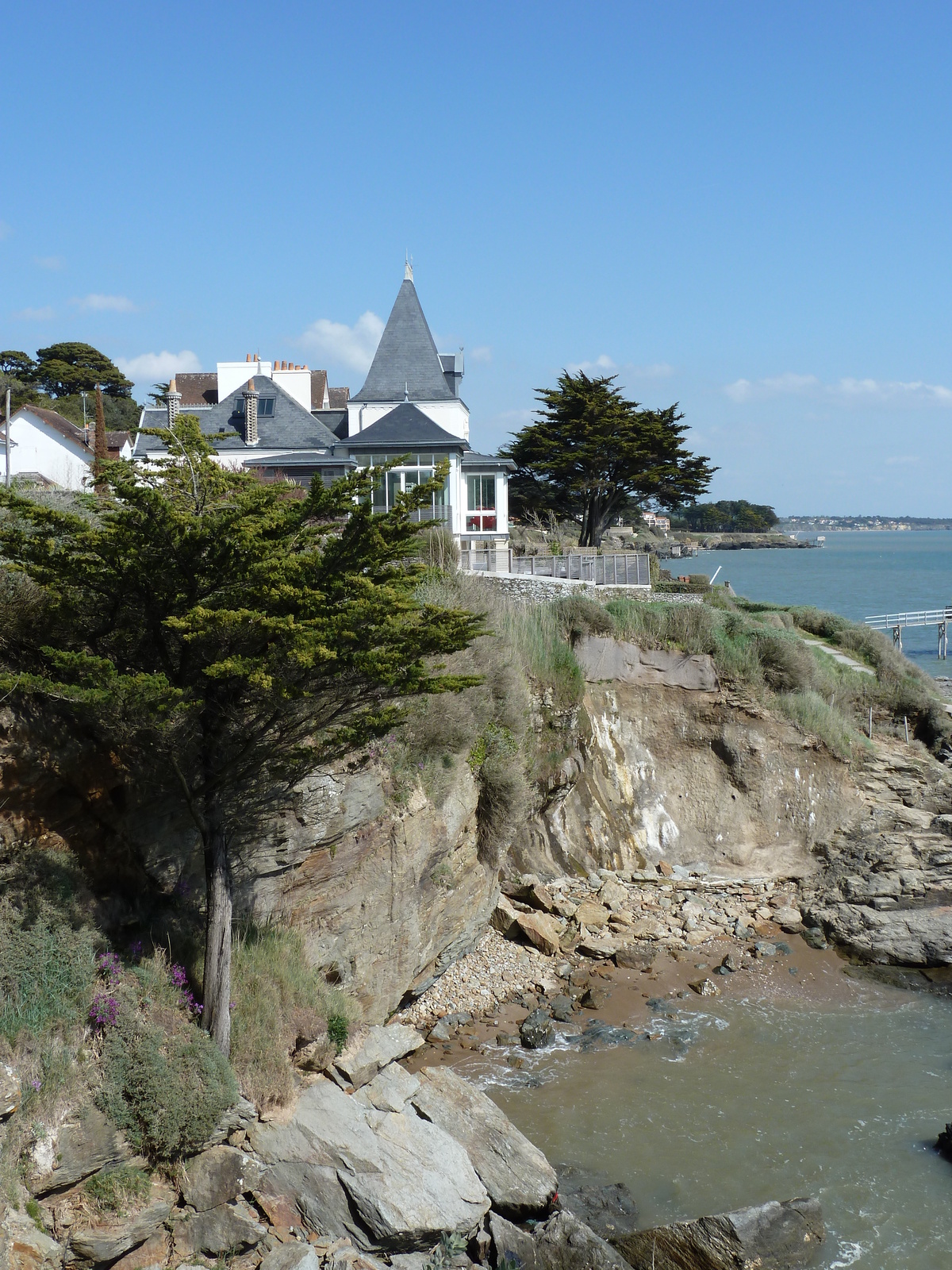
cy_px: 635
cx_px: 476
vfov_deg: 50.1
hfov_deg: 38.7
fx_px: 1357
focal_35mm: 37
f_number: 5
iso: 80
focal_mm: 6.1
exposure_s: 1/400
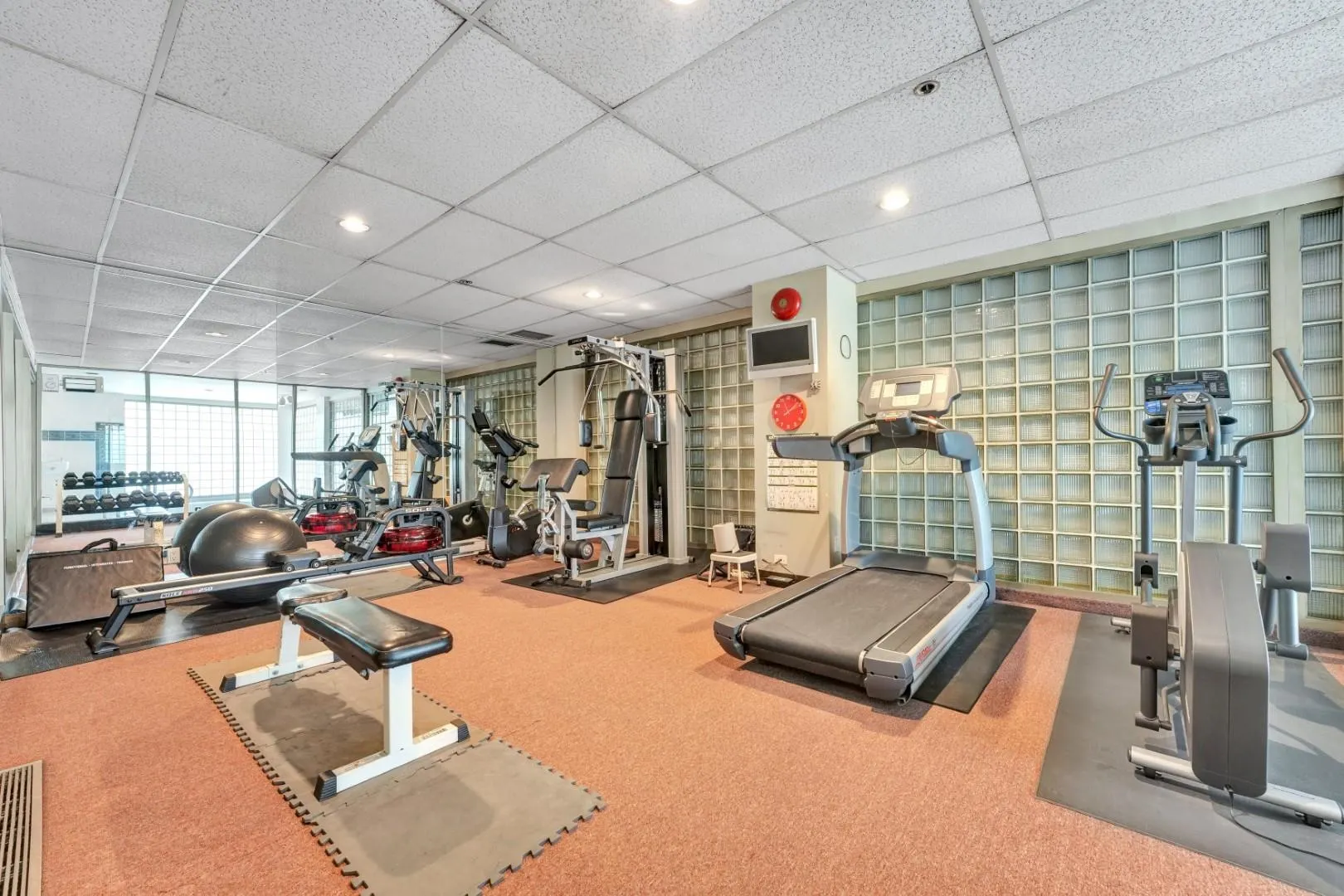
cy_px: 448
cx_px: 672
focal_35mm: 14
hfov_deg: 104.3
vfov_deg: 81.2
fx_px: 523
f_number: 8
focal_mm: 14
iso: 400
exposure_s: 1/2
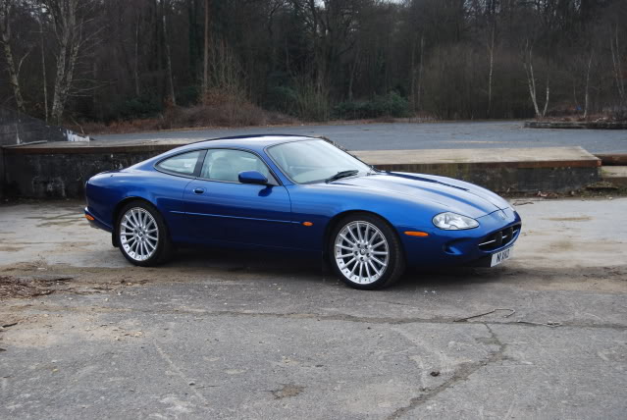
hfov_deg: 38.8
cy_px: 210
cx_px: 314
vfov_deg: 26.6
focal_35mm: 51
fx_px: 889
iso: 140
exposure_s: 1/125
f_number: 5.6
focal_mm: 34
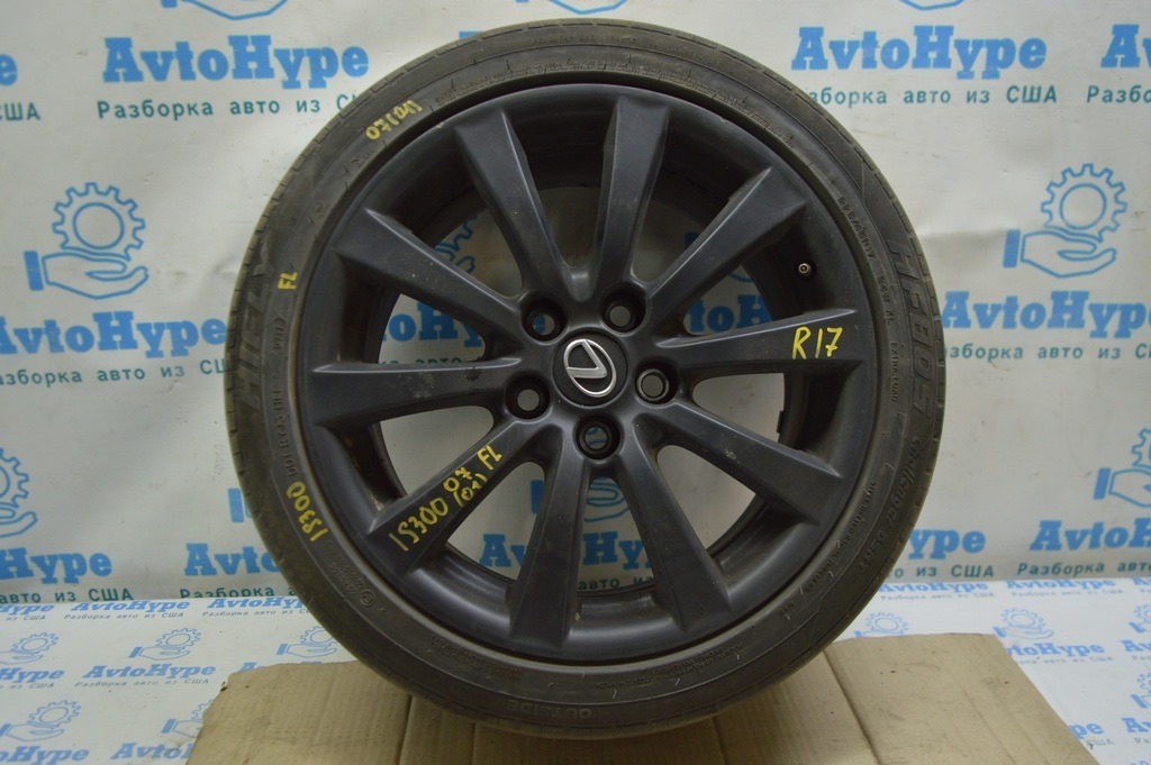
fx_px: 958
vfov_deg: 43.5
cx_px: 576
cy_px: 382
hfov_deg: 62.0
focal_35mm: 30
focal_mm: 20
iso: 400
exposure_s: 1/60
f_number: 3.8
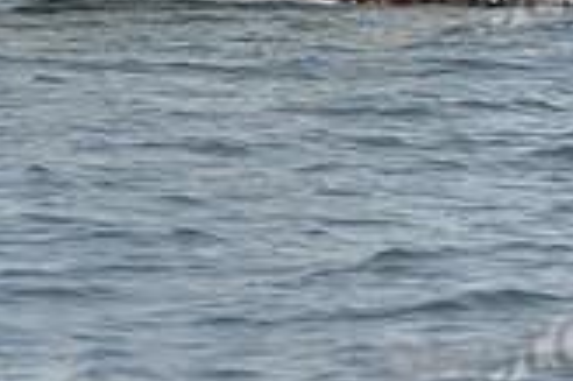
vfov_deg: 2.3
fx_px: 9588
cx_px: 196
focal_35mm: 603
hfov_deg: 3.4
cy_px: -163
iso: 250
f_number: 11
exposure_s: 1/800
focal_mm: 170
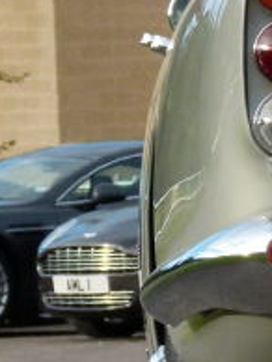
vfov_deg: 3.6
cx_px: 948
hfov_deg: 2.7
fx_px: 5676
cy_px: 80
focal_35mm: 543
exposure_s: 1/320
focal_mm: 18.5
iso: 100
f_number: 4
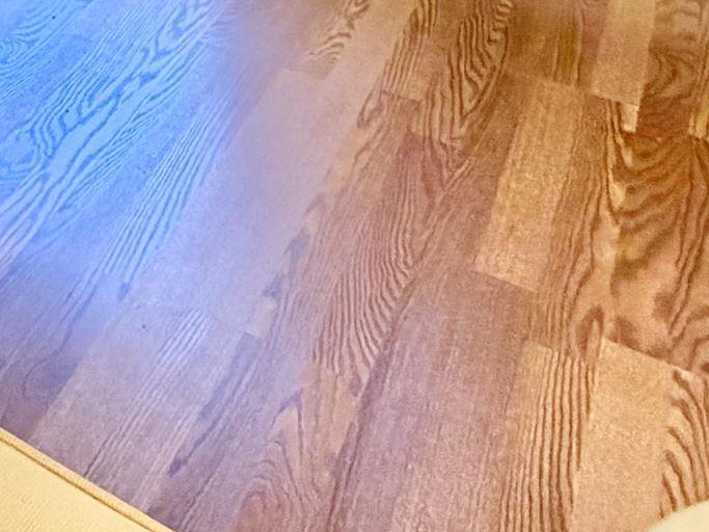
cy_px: -592
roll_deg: +1.4
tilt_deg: -2.3
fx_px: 1290
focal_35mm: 63
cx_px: -324
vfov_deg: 16.4
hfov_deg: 24.6
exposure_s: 1/60
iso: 200
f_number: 2.2
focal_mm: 2.22
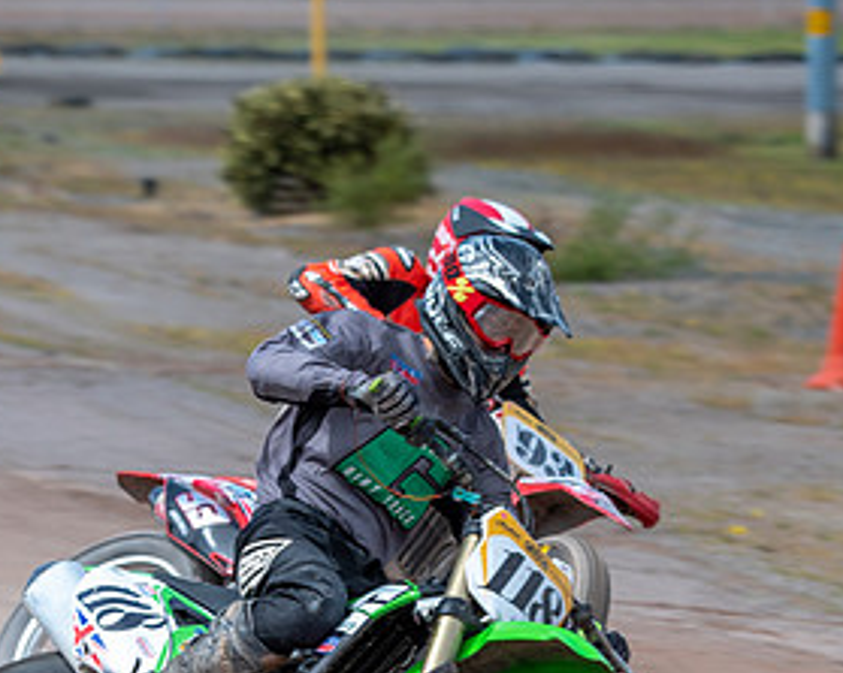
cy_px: 622
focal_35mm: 604
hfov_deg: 3.2
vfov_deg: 2.6
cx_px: 245
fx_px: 15064
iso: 100
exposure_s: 1/320
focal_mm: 220
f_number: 8
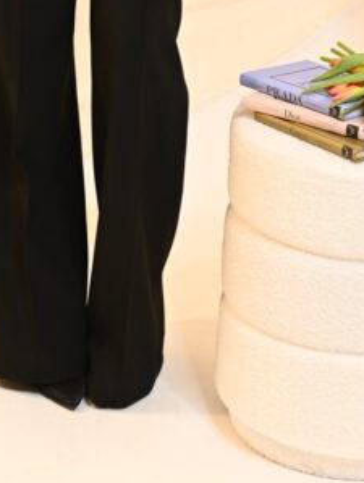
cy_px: -223
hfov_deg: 12.9
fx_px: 1609
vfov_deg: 15.8
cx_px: 193
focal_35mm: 115
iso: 1600
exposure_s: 1/200
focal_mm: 35
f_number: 4
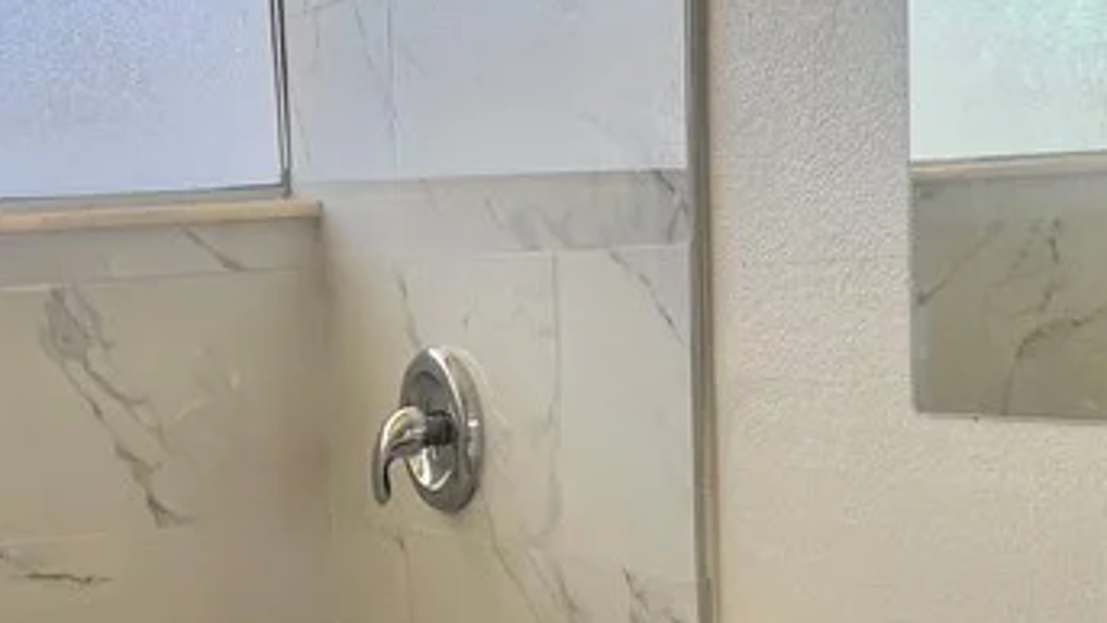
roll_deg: +4.3
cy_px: 578
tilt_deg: -7.7
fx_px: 2290
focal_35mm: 78
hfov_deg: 26.7
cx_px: 223
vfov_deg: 15.3
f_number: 1.78
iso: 80
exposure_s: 1/235
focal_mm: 6.76
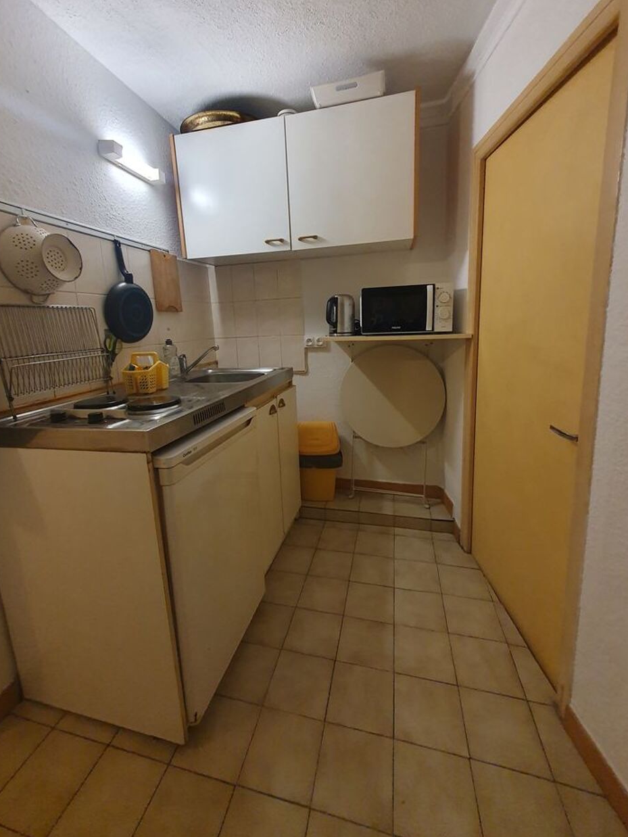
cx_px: 297
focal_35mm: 14
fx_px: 339
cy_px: 396
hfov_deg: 85.6
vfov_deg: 102.0
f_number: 2.2
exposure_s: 1/50
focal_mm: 1.8
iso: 400
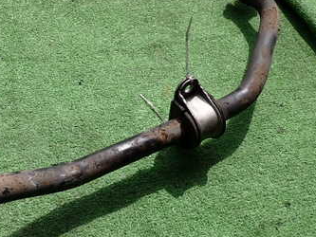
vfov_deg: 32.2
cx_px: 106
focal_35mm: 45
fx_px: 411
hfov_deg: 41.5
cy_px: 118
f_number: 8
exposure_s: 1/160
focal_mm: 4.5
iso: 100
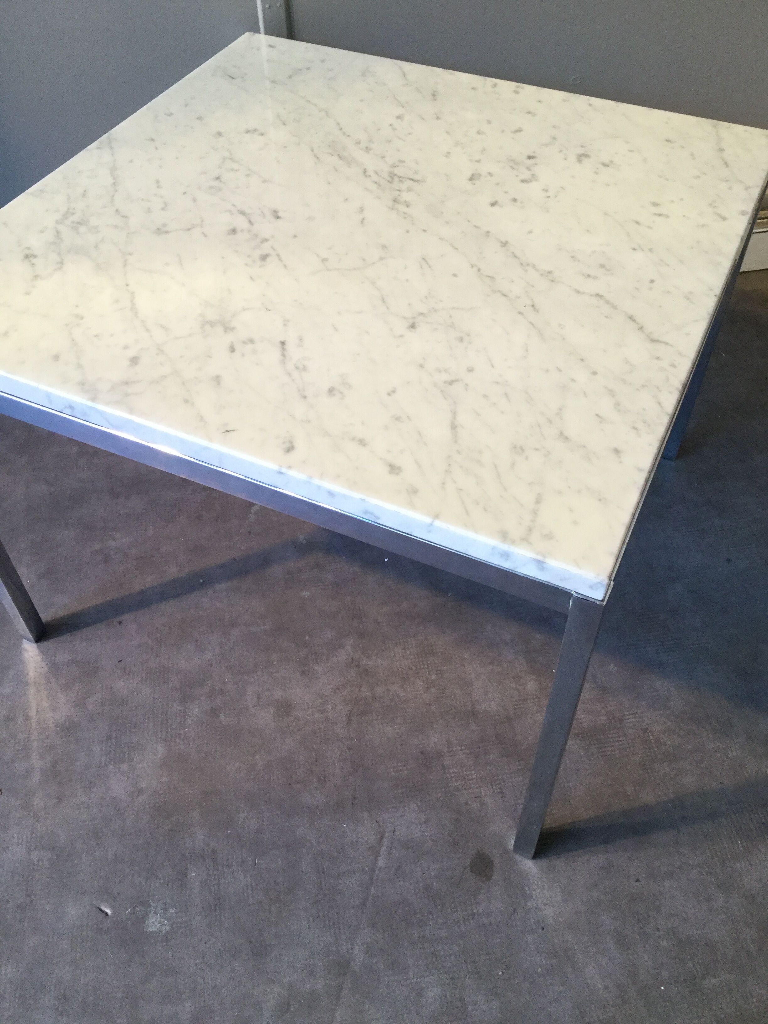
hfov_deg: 45.4
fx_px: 917
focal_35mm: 31
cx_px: 384
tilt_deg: -47.3
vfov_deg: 58.4
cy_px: 512
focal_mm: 3.3
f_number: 2.4
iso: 50
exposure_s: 1/33
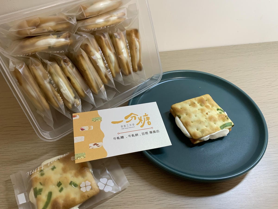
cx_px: 139
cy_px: 104
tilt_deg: -48.0
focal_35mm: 26
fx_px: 209
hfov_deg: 67.3
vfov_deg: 53.1
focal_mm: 4.25
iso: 200
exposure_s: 1/60
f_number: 1.8
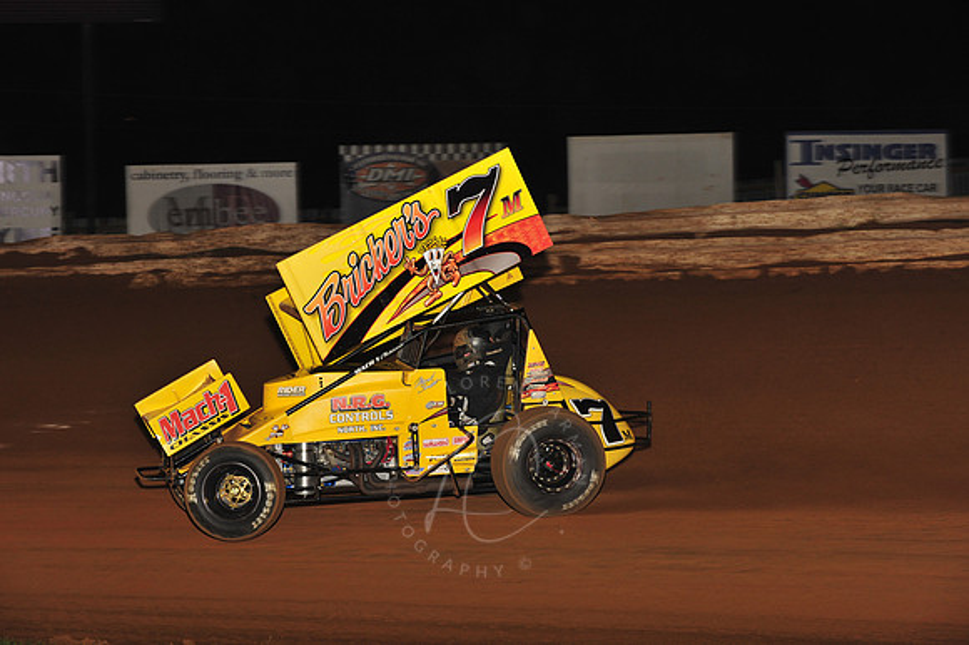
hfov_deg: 19.5
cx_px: 484
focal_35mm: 105
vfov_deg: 13.0
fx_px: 2825
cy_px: 322
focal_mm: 105
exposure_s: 1/320
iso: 1000
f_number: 7.1
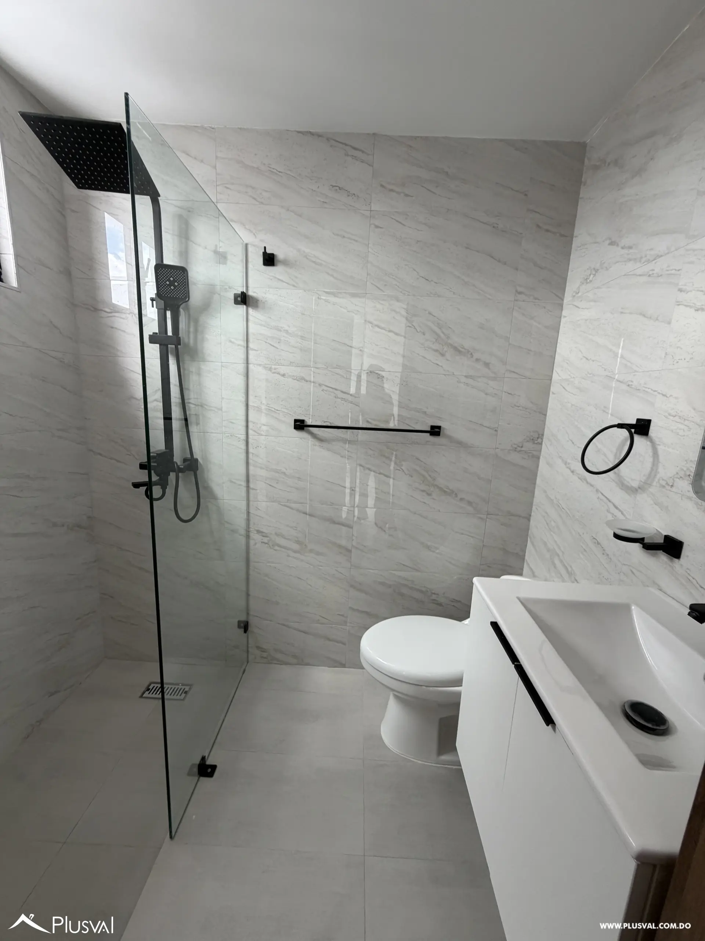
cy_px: 470
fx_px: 380
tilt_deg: -11.2
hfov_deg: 85.7
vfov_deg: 102.1
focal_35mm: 14
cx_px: 352
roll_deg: -2.8
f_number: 2.2
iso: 200
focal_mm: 2.22
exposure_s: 1/121
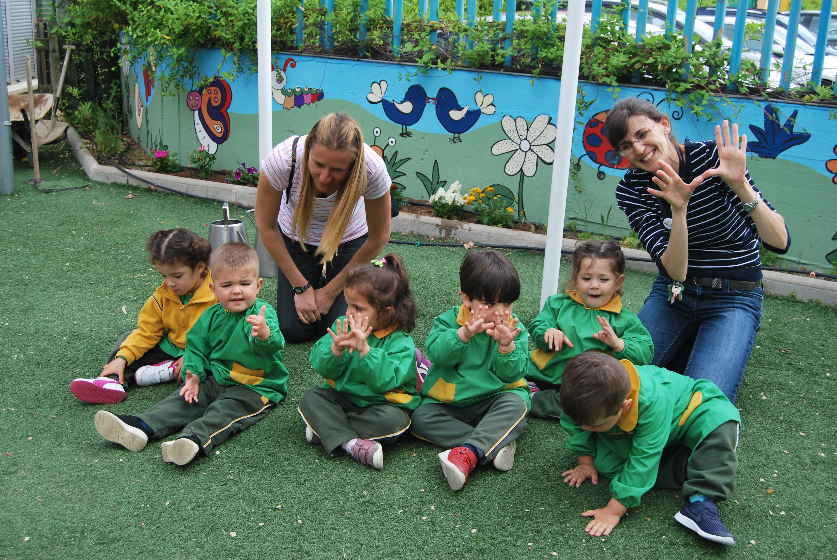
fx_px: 908
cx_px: 418
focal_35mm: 39
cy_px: 280
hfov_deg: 49.5
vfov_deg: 34.3
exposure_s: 1/125
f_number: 5.6
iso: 100
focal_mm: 26
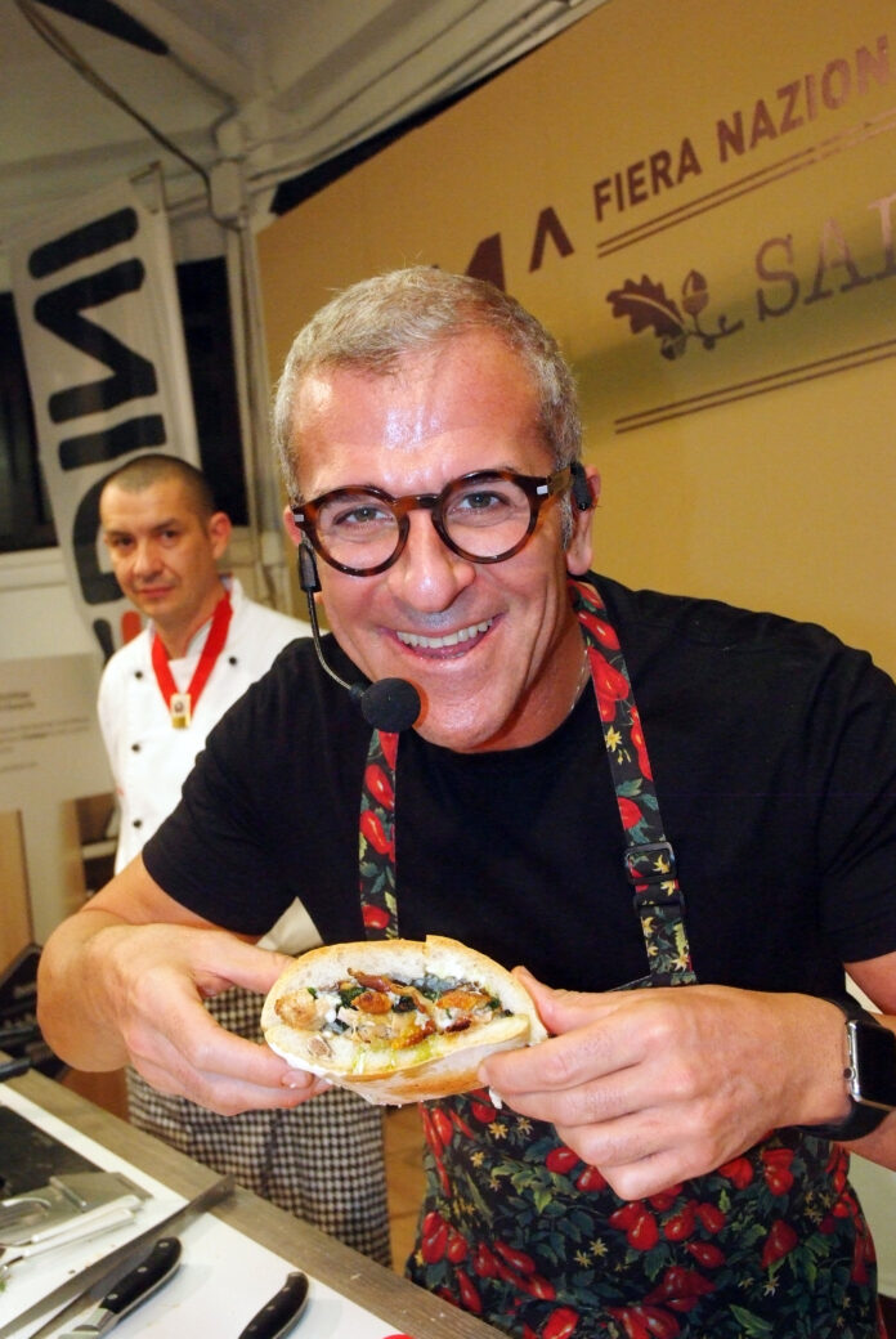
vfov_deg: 50.6
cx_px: 448
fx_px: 1415
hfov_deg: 35.1
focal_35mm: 38
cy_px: 670
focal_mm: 25
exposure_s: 1/114
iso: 3200
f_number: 7.1
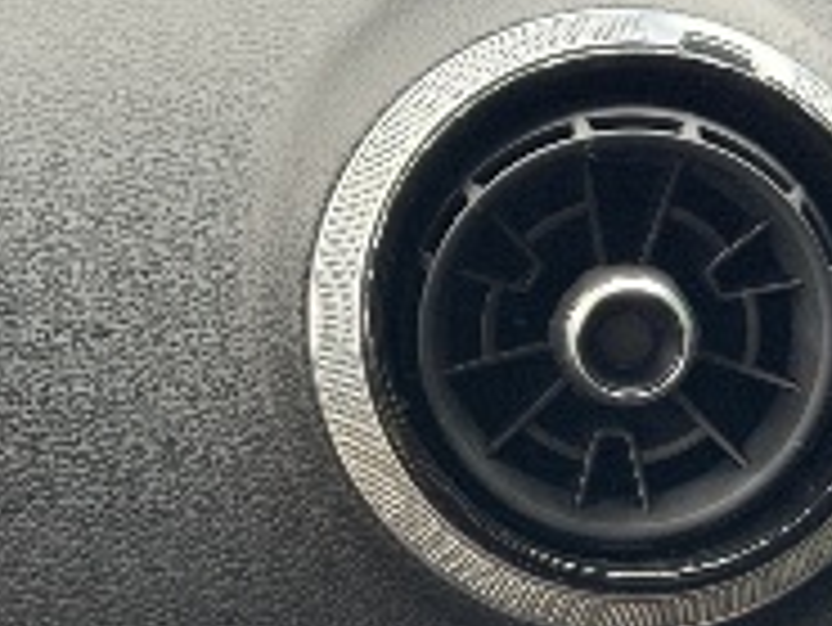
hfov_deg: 17.9
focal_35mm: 108
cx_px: 103
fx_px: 2597
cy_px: 333
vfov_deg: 13.7
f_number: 1.78
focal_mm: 6.76
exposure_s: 1/33
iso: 500
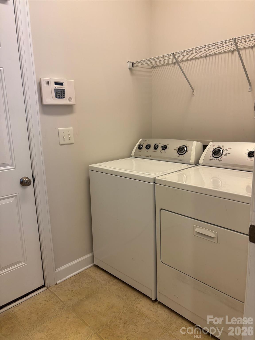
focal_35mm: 26
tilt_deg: -11.2
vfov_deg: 67.3
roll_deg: +1.7
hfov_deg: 53.1
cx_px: 128
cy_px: 170
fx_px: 255
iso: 80
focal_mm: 5.96
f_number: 1.6
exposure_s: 1/60
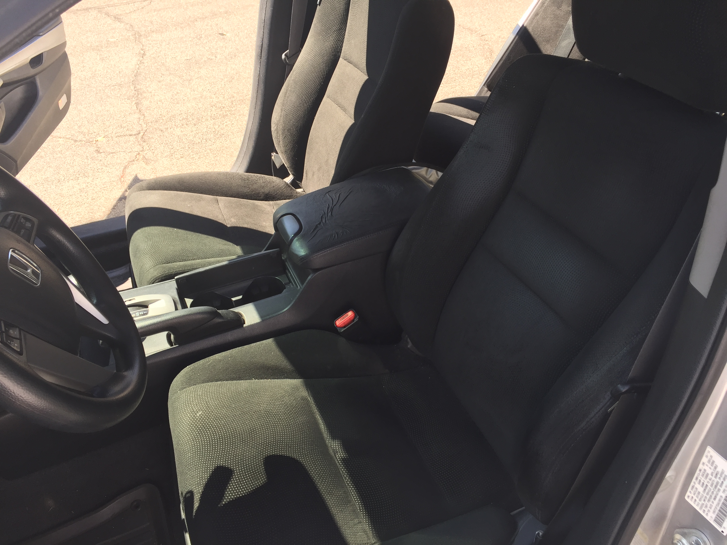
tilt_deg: -38.9
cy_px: 272
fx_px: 609
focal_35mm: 29
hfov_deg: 61.7
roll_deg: +1.4
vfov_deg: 48.2
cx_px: 364
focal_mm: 4.15
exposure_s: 1/169
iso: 32
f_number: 2.2
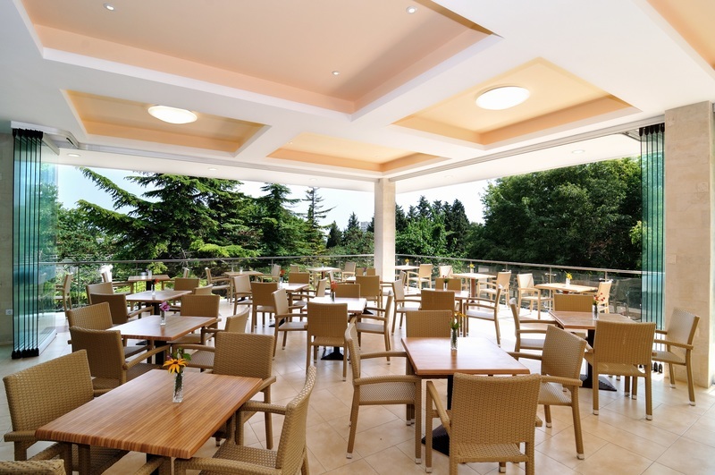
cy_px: 238
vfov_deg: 71.9
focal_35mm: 16
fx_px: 327
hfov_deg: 95.1
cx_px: 358
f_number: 9
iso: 200
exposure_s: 1/200
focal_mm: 11
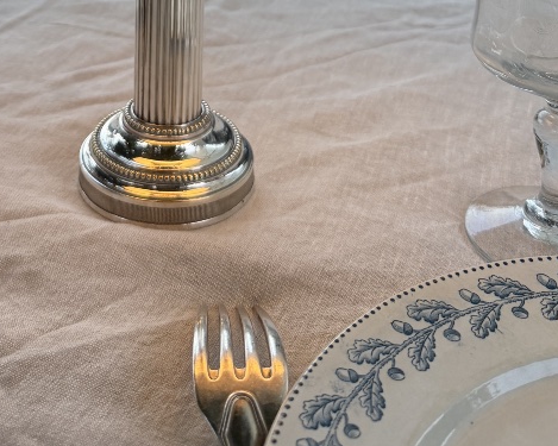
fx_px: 991
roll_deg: -1.9
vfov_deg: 21.4
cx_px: 184
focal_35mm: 60
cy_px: -219
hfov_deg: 31.2
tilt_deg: -10.7
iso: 160
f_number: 1.78
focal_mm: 6.76
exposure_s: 1/133
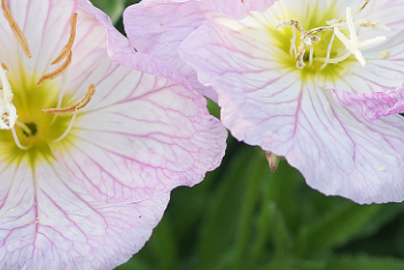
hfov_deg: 4.0
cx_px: 224
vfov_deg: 2.7
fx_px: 5737
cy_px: 253
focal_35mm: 511
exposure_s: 1/160
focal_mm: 100
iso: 160
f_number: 4
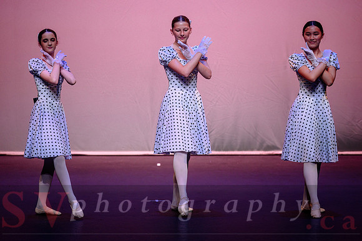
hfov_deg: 9.8
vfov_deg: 6.5
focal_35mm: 211
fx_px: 2121
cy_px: 103
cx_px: 181
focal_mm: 180
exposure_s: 1/800
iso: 1600
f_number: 2.8
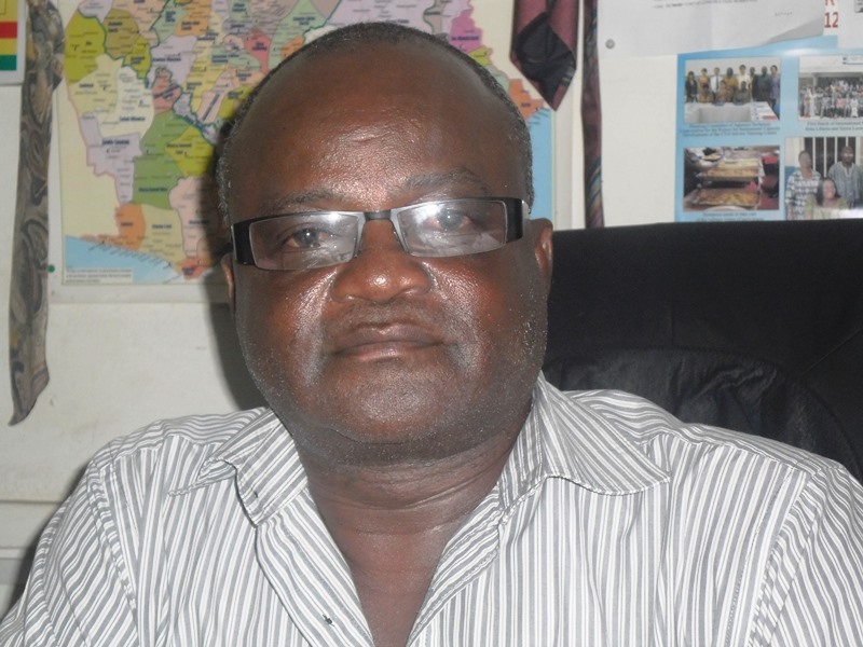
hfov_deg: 22.8
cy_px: 324
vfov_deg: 17.2
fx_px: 2144
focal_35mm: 86
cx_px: 432
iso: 200
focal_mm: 15.4
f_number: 4.3
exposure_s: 1/60
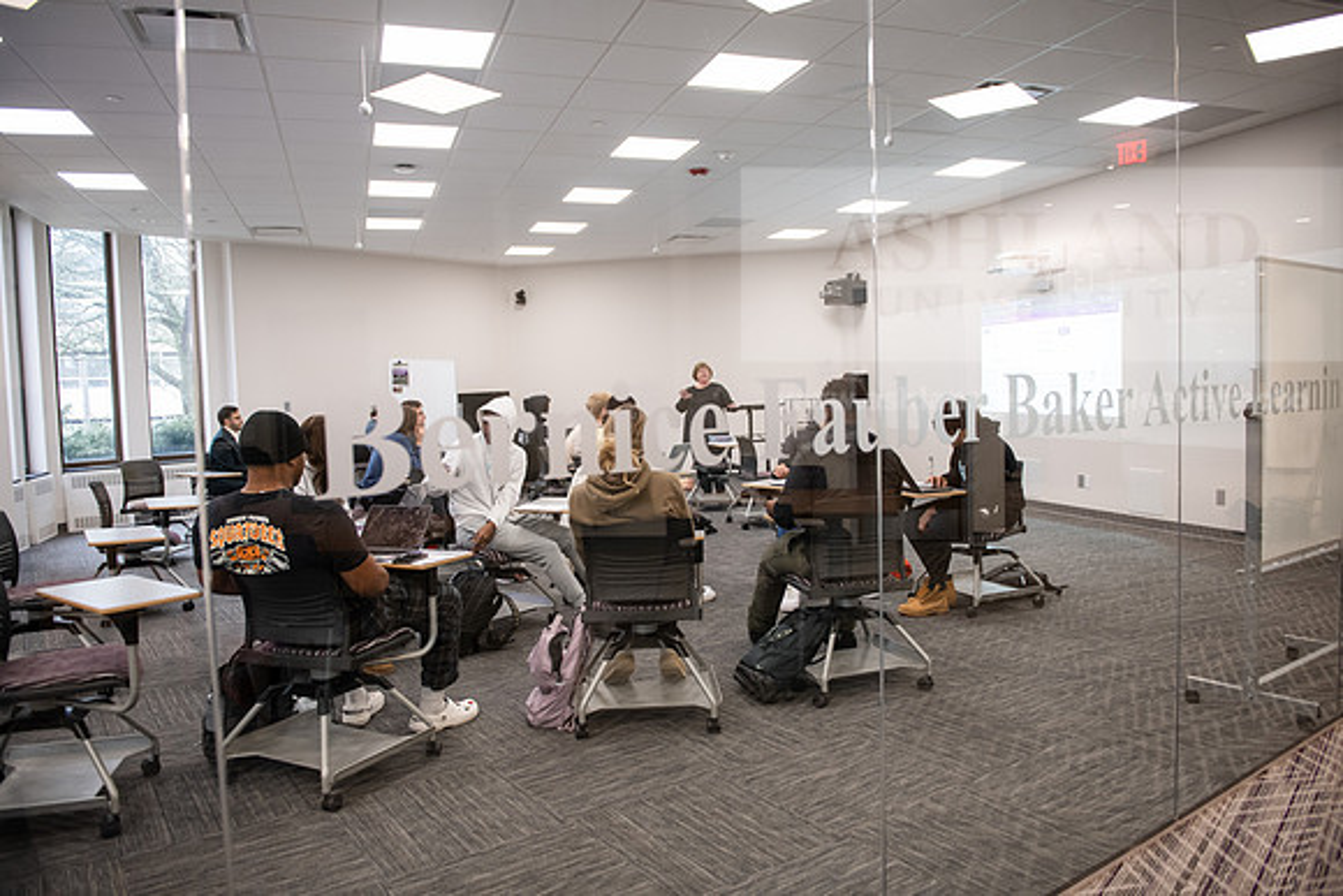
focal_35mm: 26
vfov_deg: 49.6
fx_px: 970
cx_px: 672
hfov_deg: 69.4
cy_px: 448
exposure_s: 1/100
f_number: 3.2
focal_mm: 26
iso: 800
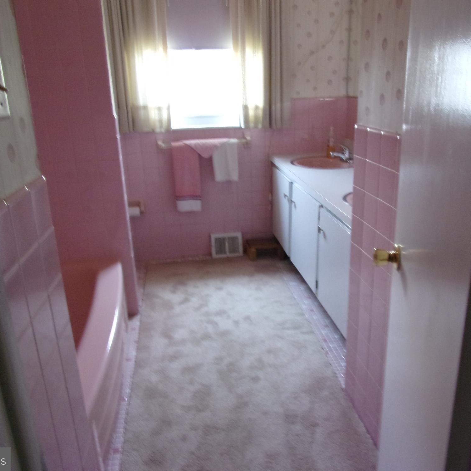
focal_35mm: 29
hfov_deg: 55.6
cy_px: 232
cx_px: 254
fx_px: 446
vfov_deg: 55.6
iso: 200
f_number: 3.3
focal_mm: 4.3
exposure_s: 1/19
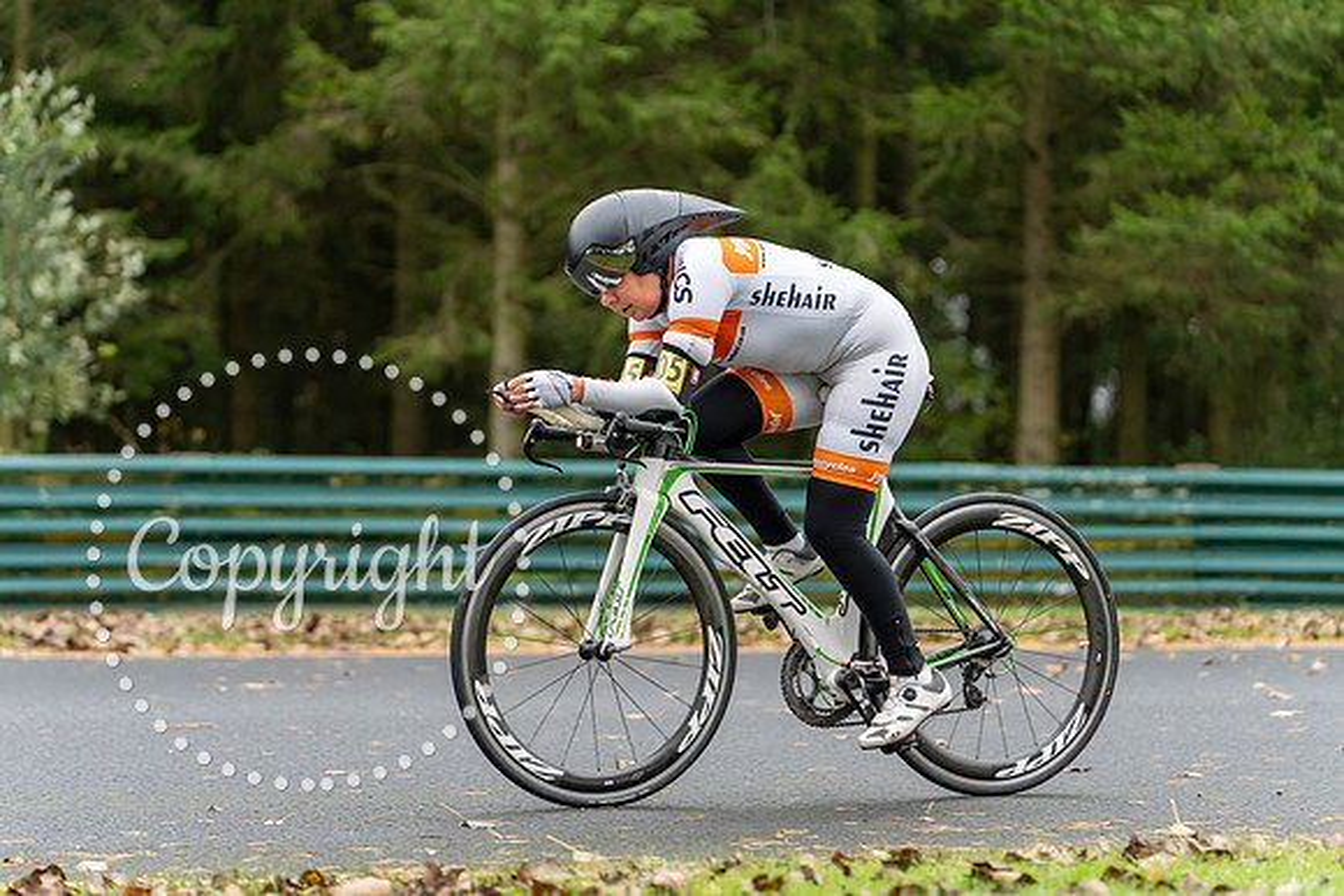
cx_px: 672
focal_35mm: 114
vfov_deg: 12.0
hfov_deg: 17.9
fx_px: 4257
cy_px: 448
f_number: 2.8
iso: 1250
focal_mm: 114
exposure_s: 1/1250
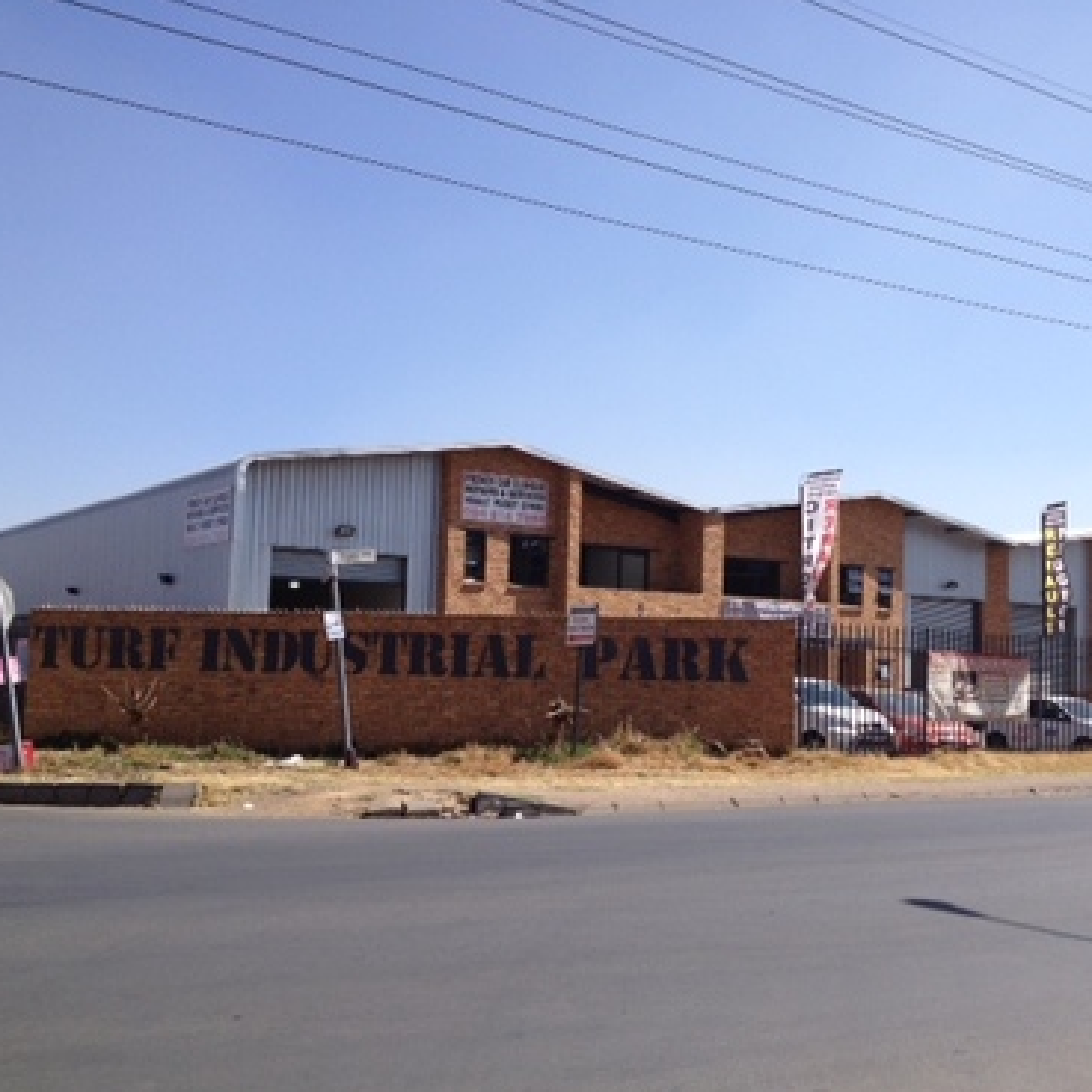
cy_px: 550
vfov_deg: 40.0
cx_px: 674
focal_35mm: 42
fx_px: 1499
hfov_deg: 39.8
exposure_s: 1/1577
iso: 64
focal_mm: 4.28
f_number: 2.4
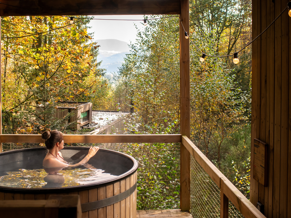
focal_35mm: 45
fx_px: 378
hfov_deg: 41.8
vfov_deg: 32.2
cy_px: 100
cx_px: 114
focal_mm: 35
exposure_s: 1/320
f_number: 5
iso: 640
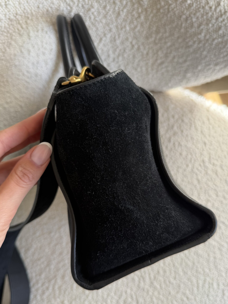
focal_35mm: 24
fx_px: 211
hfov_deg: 56.8
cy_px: 152
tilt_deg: -80.5
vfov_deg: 71.6
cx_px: 114
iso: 50
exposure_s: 1/121
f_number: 1.78
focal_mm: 6.76
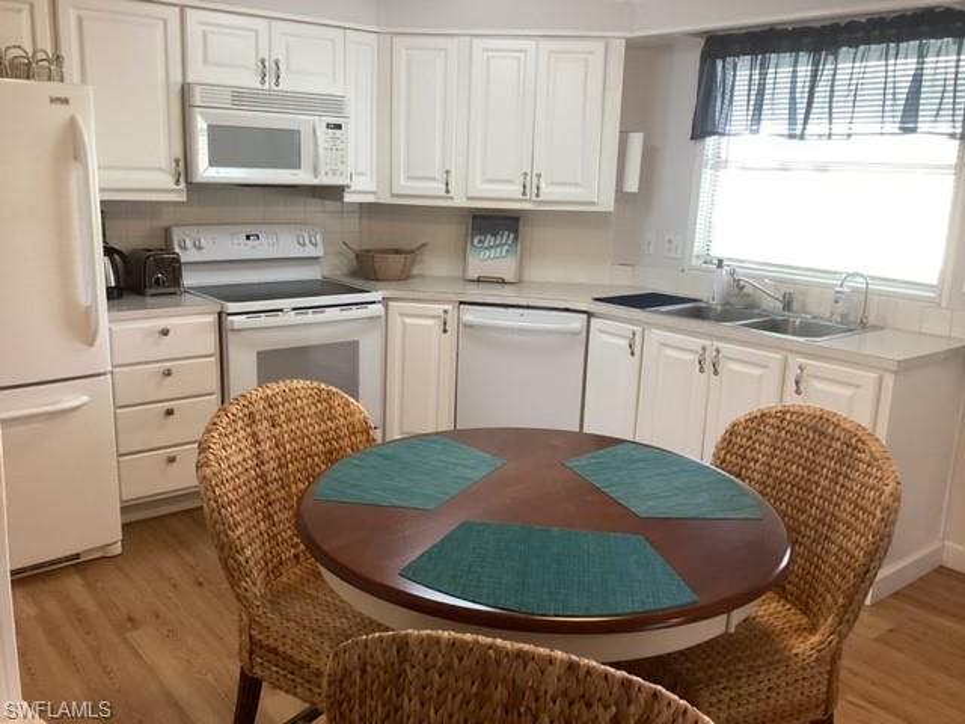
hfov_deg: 58.4
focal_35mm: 31
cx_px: 482
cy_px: 362
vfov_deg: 45.4
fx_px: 864
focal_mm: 3.3
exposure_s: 1/60
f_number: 2.4
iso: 160
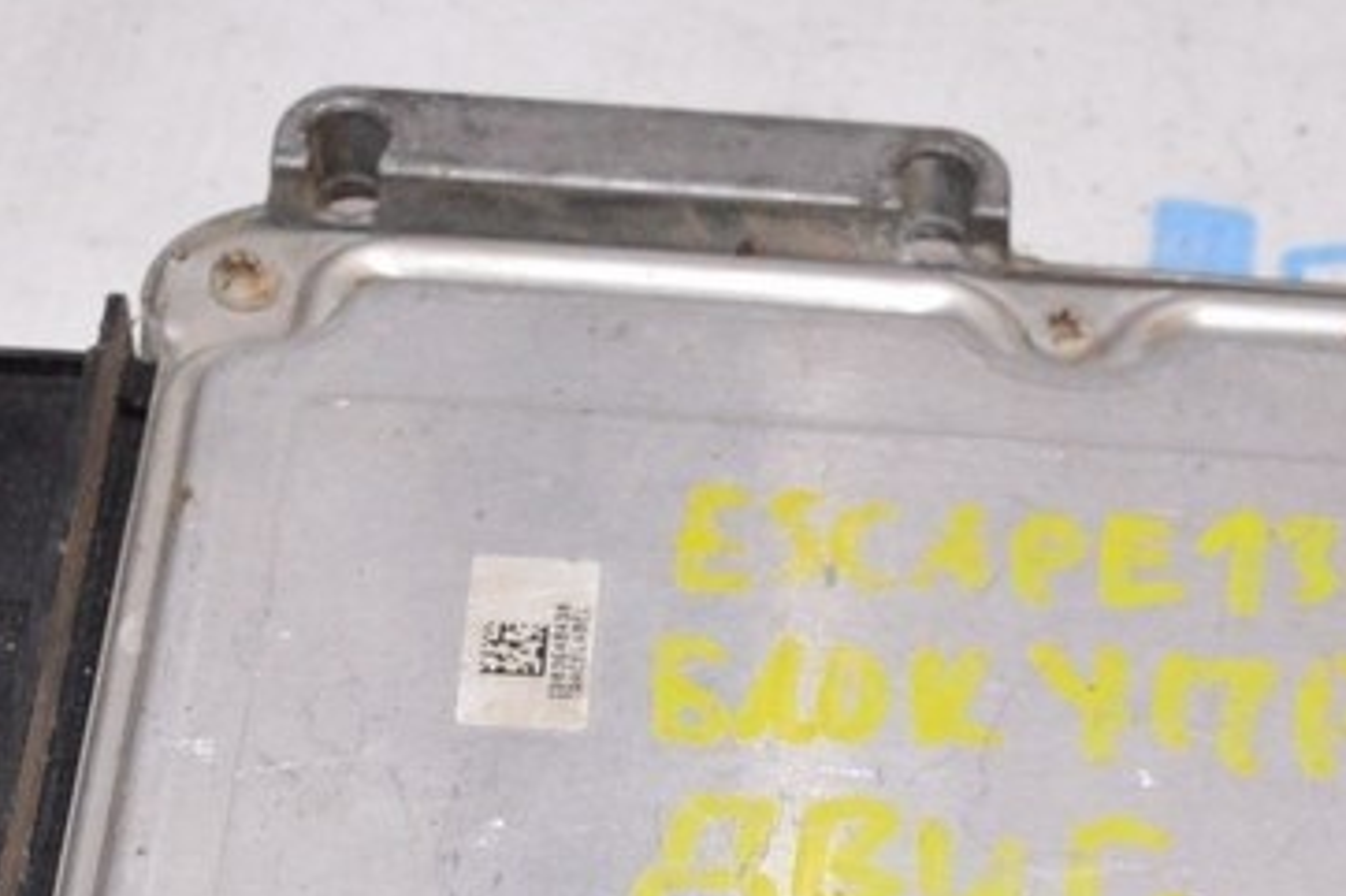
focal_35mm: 114
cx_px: 885
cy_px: 931
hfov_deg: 17.8
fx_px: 4276
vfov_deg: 11.8
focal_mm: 27
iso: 1600
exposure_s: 1/160
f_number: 8
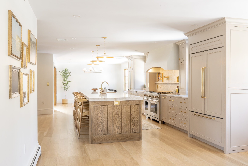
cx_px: 124
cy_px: 83
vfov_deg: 43.6
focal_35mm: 30
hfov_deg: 61.9
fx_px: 207
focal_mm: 30
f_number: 22
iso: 1600
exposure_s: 1/3
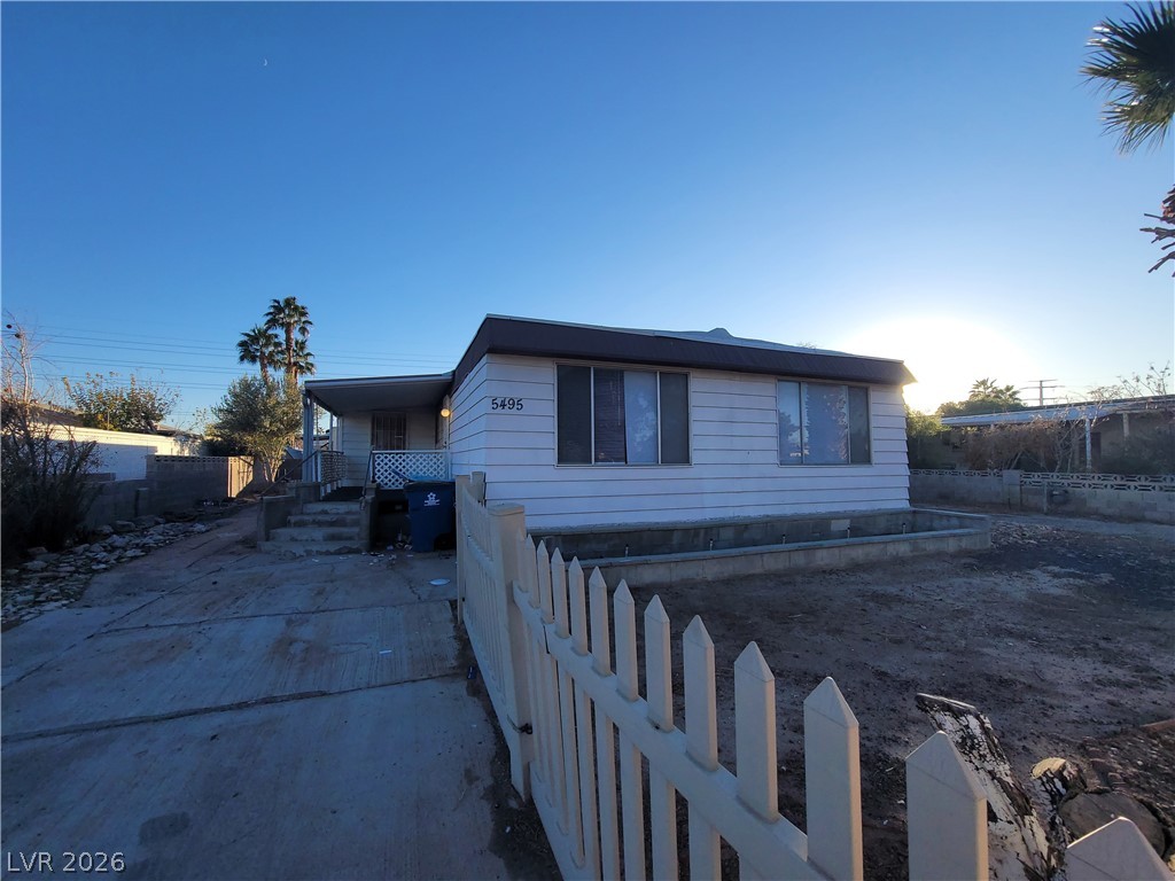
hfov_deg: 106.2
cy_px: 440
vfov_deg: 89.9
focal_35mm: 13
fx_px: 441
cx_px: 588
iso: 64
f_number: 2.2
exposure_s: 1/963
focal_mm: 2.2
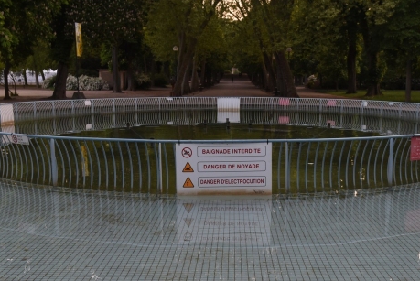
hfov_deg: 36.8
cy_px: 222
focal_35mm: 54
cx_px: 237
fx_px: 631
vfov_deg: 24.7
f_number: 5
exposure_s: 1/500
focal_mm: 31
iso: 1600
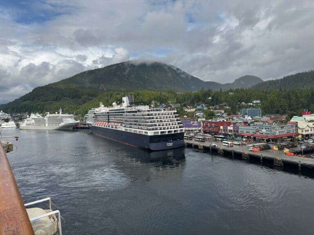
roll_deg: +2.6
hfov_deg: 71.6
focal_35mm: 24
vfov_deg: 56.8
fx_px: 218
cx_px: 157
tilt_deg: -1.5
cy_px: 118
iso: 80
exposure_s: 1/7092
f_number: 1.78
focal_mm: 6.76
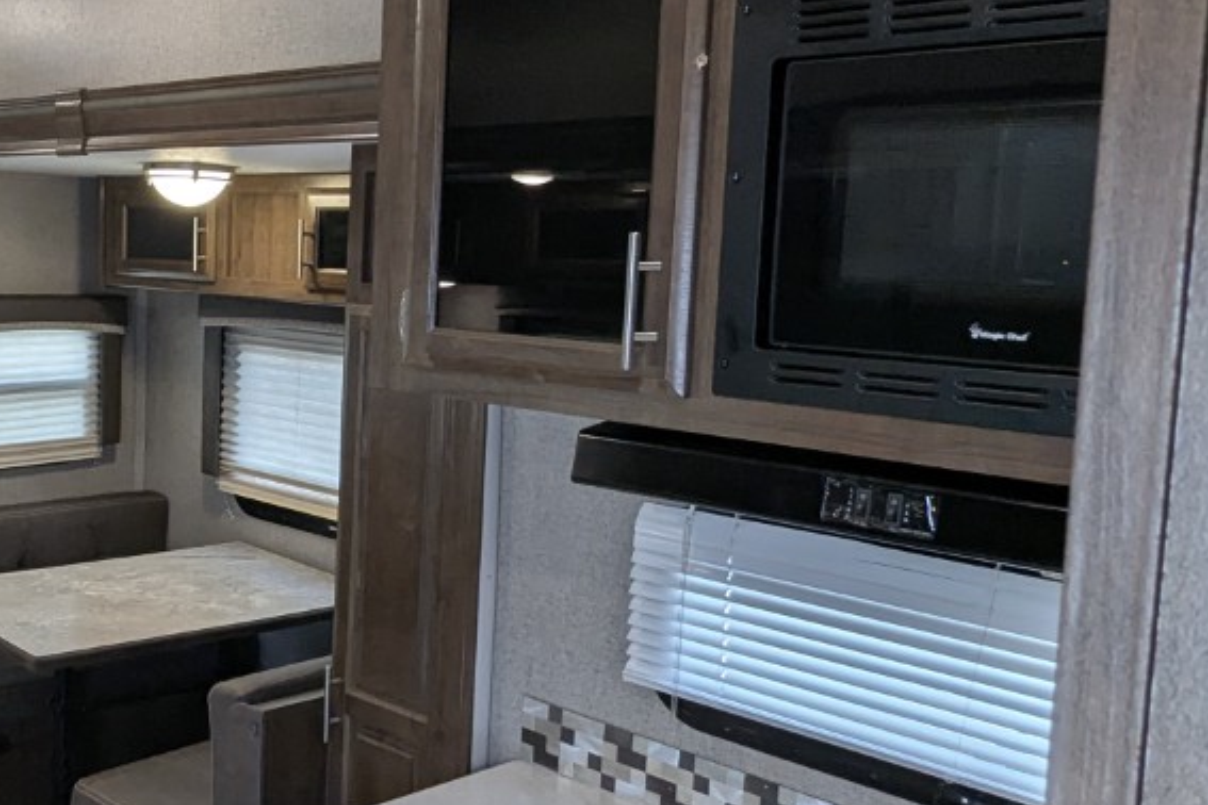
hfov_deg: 43.9
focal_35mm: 41
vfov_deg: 32.6
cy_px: 381
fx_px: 1376
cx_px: 157
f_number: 2.2
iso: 196
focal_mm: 2.35
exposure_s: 1/76.6
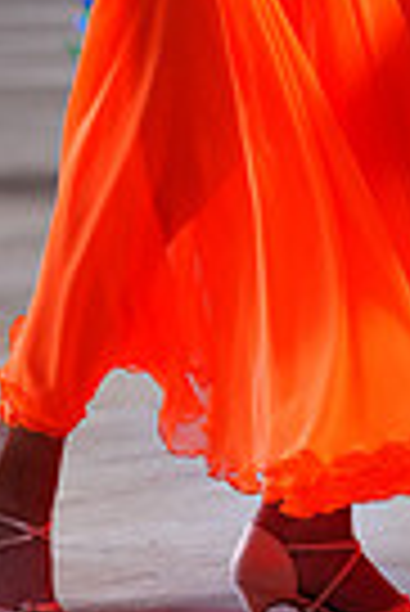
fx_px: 7241
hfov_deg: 3.2
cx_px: 683
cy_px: -405
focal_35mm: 425
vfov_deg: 4.8
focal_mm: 100
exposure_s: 1/500
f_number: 2.8
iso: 640
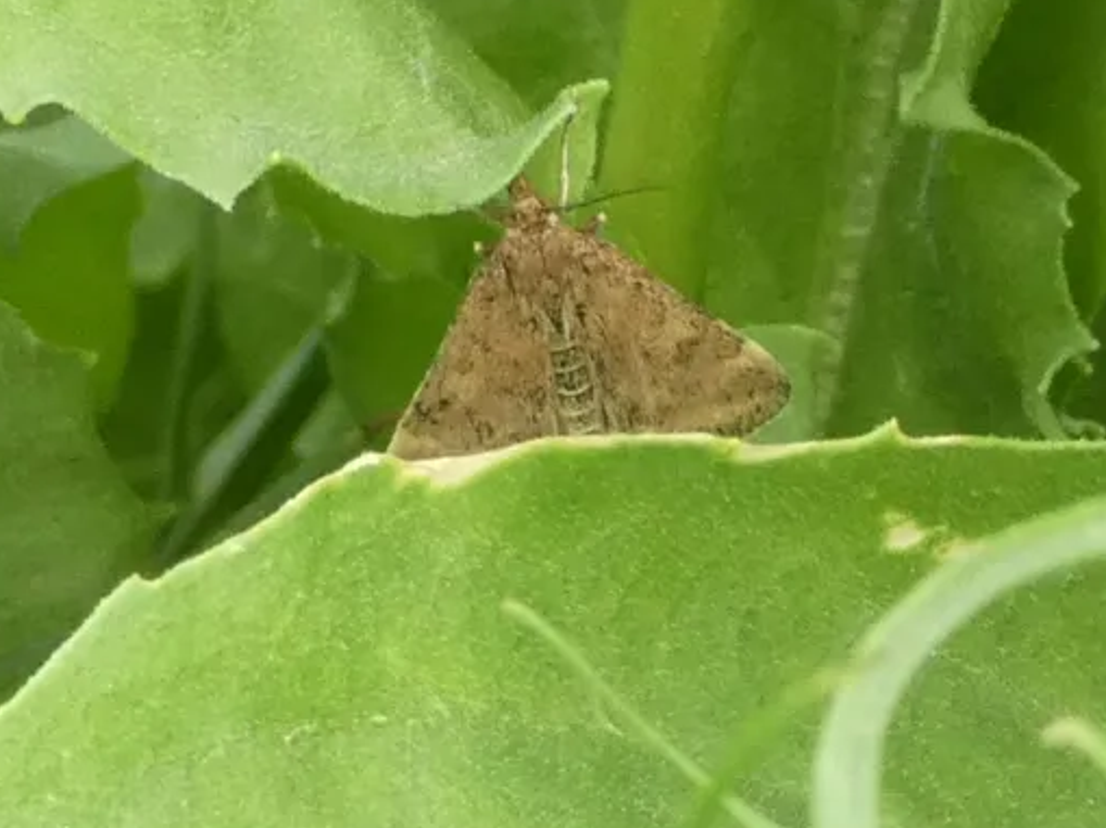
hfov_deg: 13.1
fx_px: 4821
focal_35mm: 151
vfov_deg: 9.8
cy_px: 337
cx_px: 561
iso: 200
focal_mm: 21.5
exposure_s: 1/80
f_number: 5.1
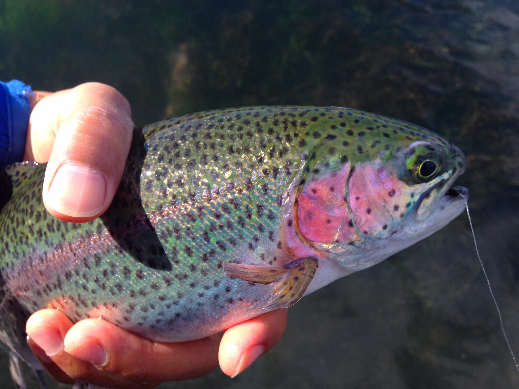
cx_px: 260
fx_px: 495
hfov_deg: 55.4
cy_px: 194
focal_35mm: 33
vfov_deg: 42.9
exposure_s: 1/695
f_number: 2.4
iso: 50
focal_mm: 4.12
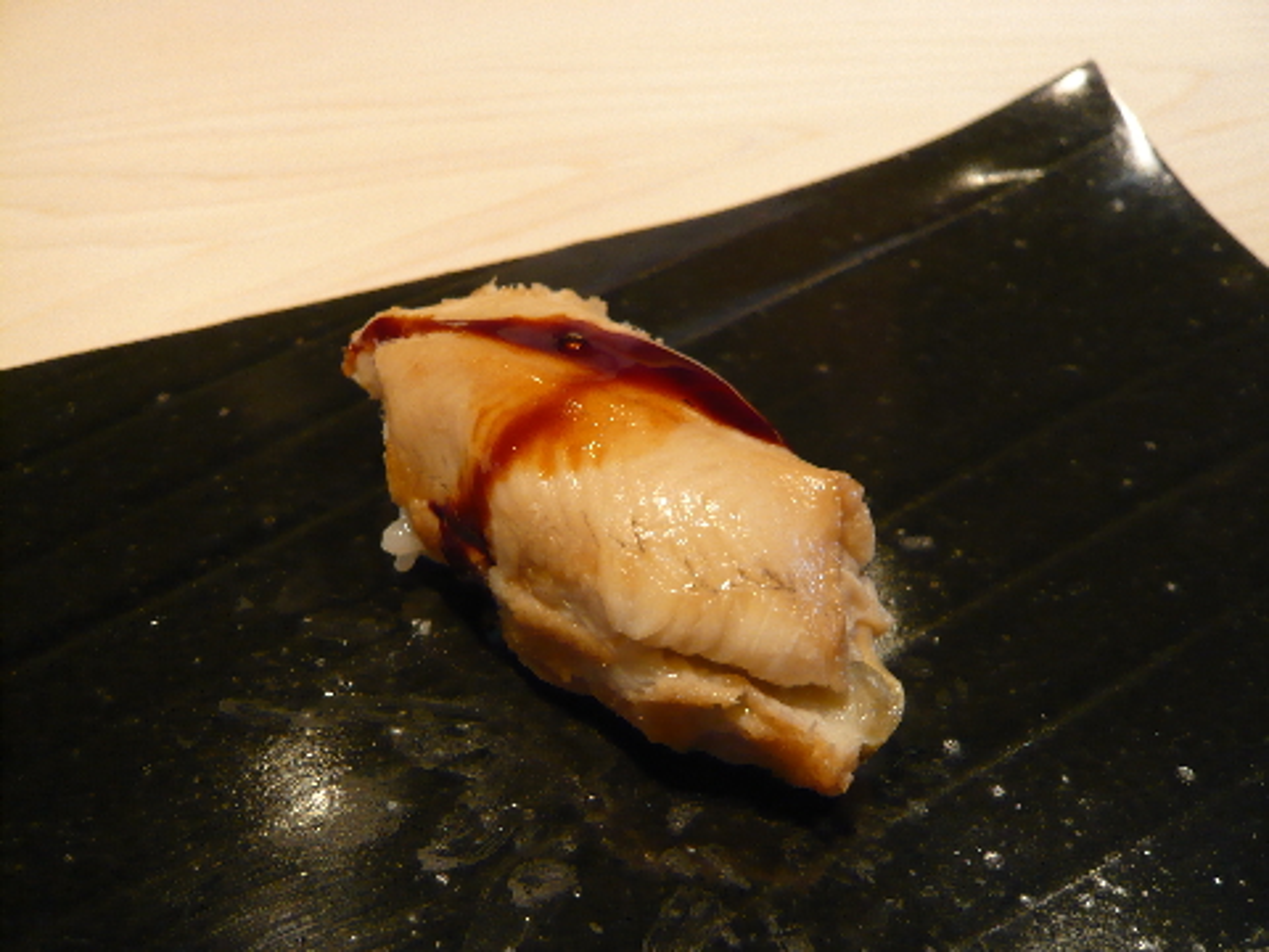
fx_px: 1026
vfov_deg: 49.7
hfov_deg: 63.4
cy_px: 476
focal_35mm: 28
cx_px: 634
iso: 200
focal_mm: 4.6
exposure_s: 1/13
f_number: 2.8
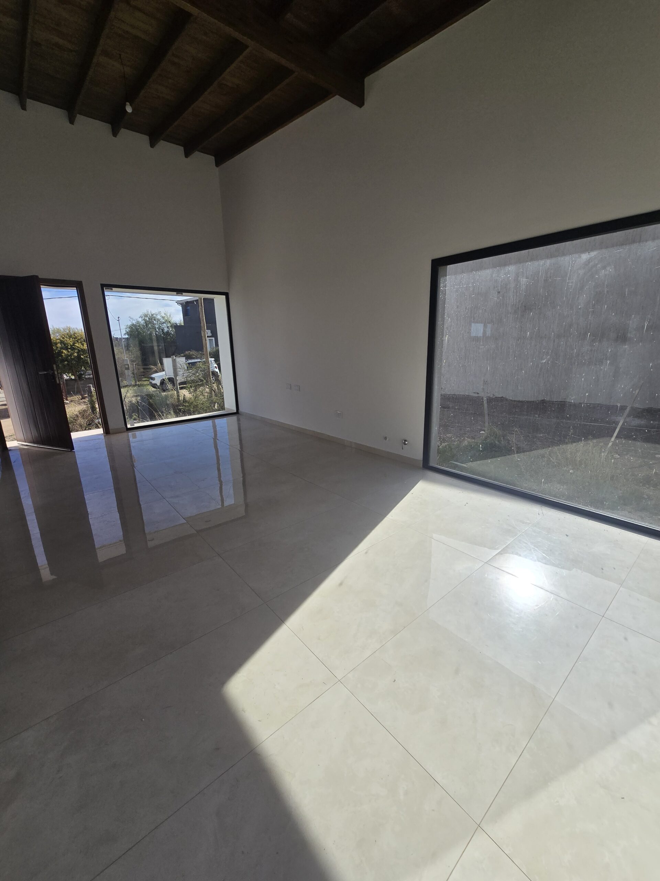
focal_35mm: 13
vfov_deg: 106.2
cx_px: 330
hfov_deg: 89.9
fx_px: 330
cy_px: 440
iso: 50
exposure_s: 1/1844
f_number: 2.2
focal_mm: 2.2
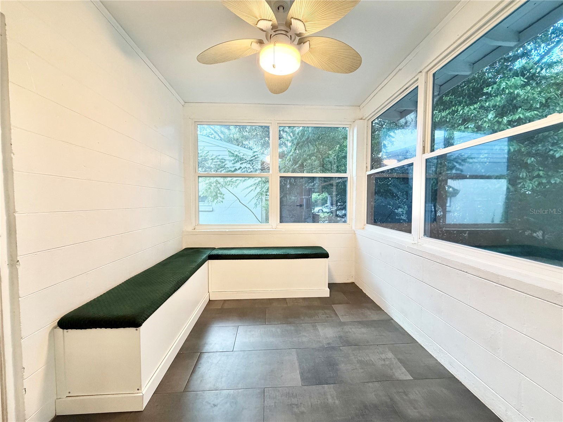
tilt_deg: -2.7
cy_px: 211
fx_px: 228
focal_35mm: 14
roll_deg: +0.3
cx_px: 282
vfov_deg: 85.7
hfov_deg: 102.1
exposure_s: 1/120
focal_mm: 2.22
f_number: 2.2
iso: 320
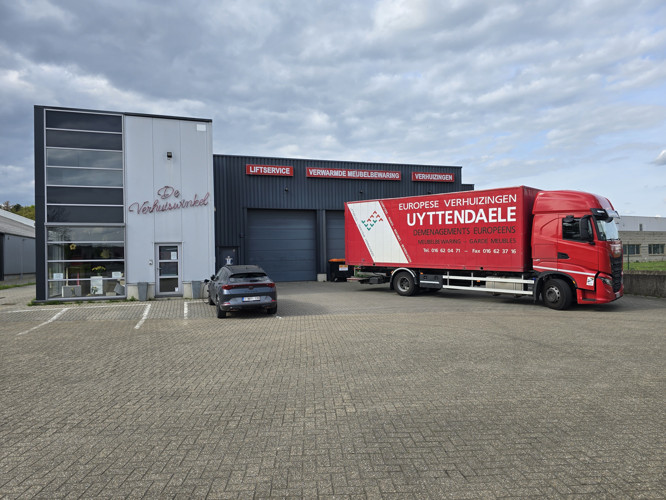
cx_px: 333
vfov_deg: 58.9
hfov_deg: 73.9
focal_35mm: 23
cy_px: 250
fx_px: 443
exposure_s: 1/599
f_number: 1.7
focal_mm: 6.3
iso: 12
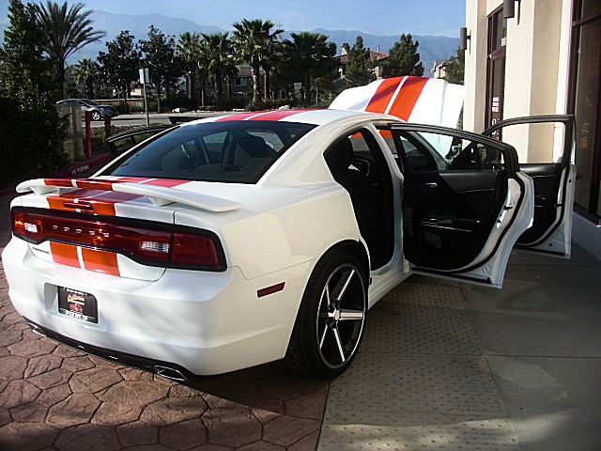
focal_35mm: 36
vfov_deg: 39.7
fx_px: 625
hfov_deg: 51.4
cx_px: 300
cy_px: 226
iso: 50
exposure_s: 1/800
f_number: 2.8
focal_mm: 6.3
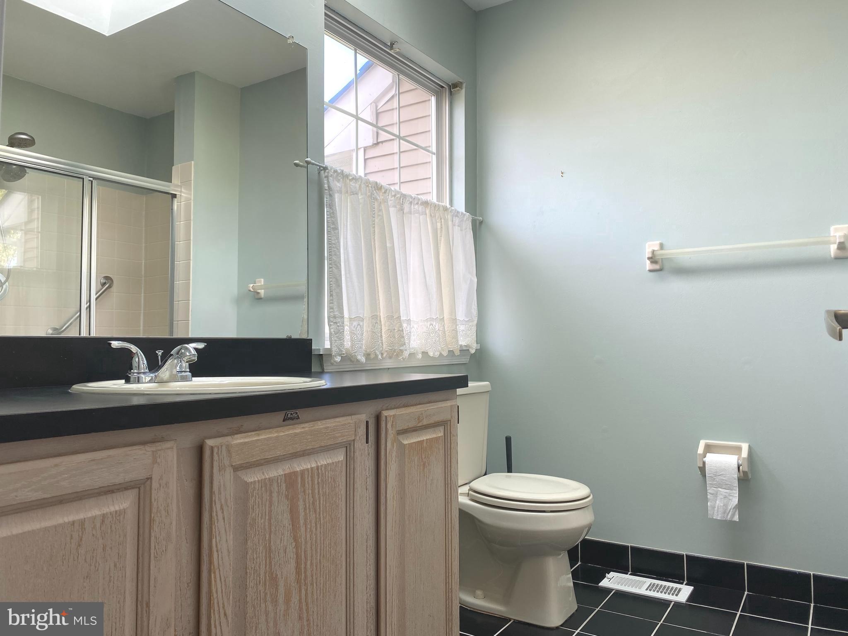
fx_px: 637
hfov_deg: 67.3
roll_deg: +0.3
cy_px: 318
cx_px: 424
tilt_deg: +4.7
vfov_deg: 53.1
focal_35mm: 26
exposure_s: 1/122
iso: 32
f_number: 1.8
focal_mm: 4.25
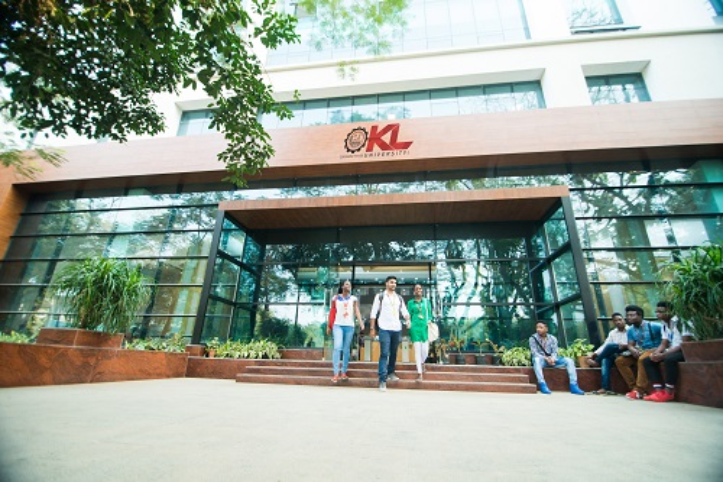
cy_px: 241
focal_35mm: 16
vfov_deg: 73.7
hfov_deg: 96.8
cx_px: 362
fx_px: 321
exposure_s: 1/125
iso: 400
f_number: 2.8
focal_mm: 16
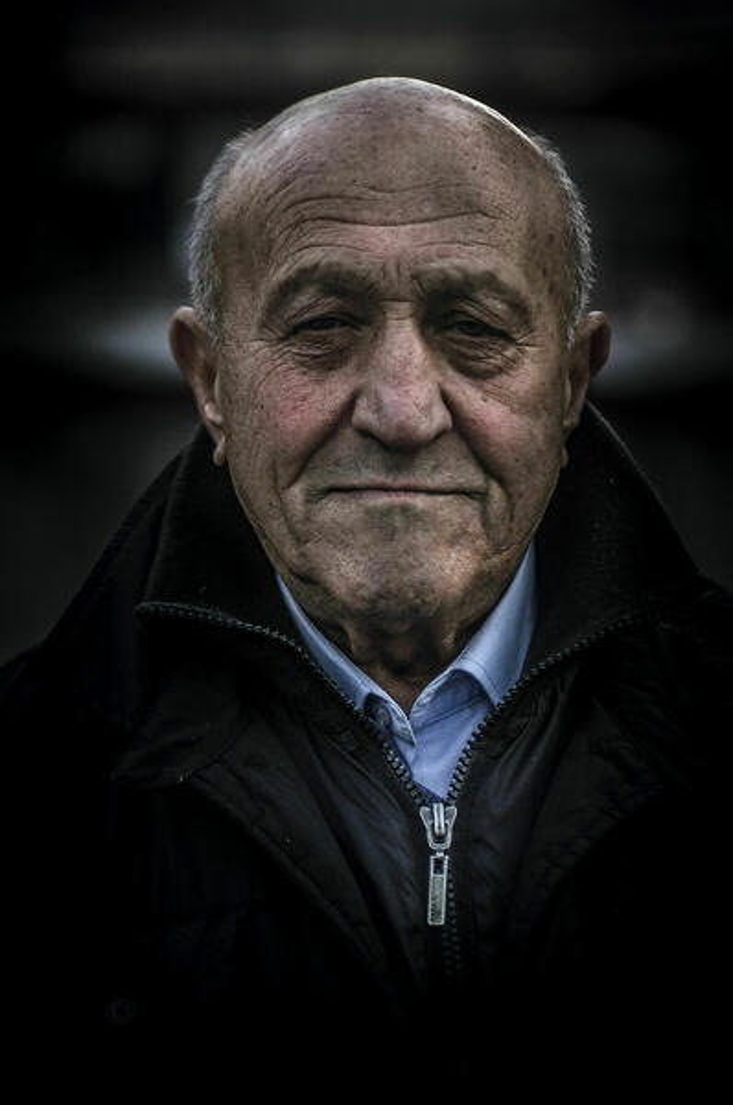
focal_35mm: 120
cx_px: 366
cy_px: 552
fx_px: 3677
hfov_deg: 11.4
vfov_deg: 17.1
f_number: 2.8
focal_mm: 80
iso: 640
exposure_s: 1/160
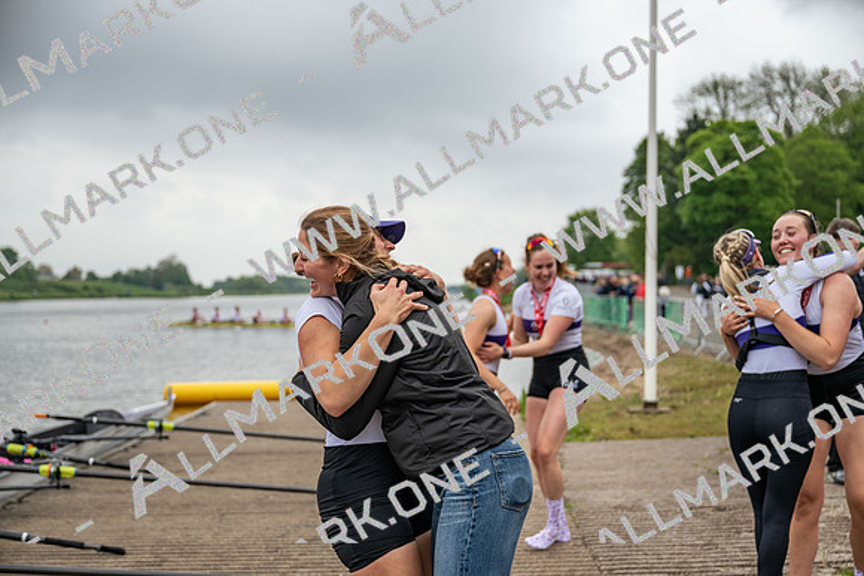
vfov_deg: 28.1
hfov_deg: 41.1
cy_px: 288
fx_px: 1152
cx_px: 432
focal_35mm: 48
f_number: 2.8
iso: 64
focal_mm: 48
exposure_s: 1/800
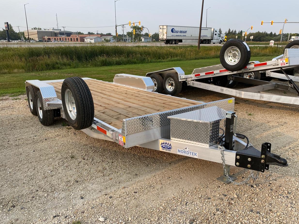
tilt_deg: -17.1
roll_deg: -0.2
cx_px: 151
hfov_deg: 65.3
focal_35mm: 27
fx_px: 233
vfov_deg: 51.3
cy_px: 114
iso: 32
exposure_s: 1/1272
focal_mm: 4.25
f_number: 1.8
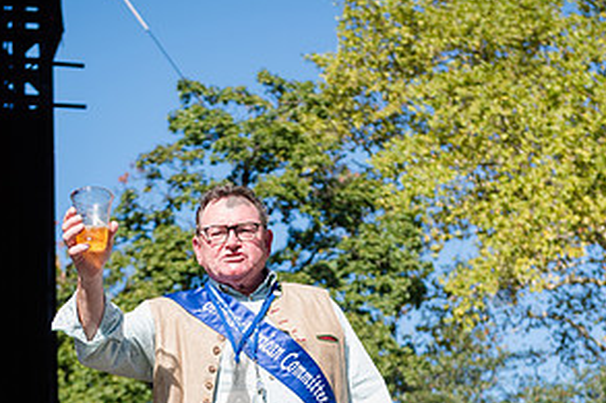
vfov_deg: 12.4
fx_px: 1834
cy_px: 371
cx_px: 238
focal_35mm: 109
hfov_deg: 18.7
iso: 250
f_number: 3.5
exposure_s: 1/1250
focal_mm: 55
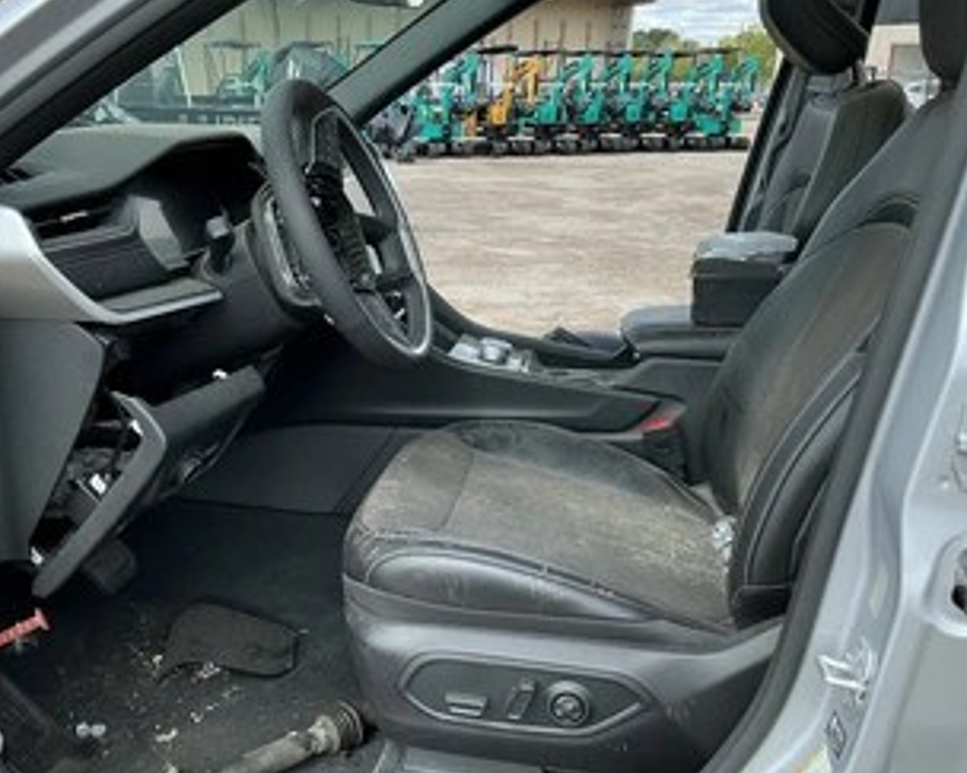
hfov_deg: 50.2
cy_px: 414
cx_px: 436
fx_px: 1030
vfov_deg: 41.1
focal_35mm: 36
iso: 25
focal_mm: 3
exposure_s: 1/391
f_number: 1.8
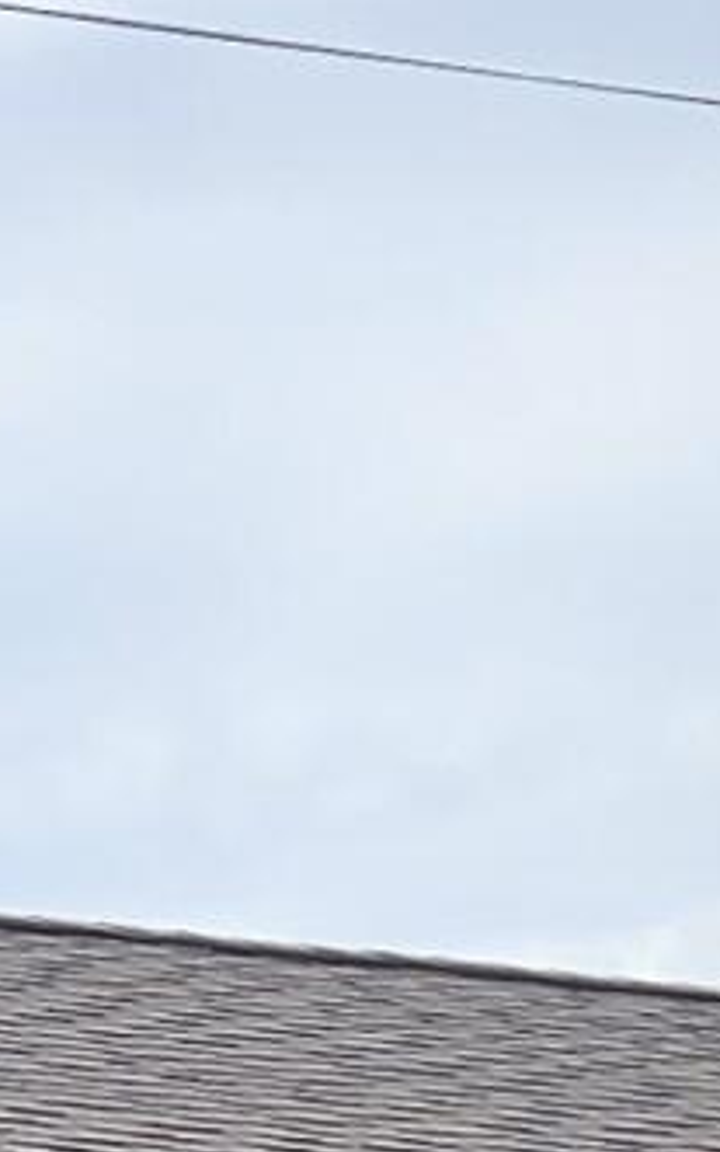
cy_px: 2850
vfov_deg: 8.6
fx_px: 6935
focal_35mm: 221
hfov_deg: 5.9
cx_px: 174
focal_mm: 5.4
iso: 25
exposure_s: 1/3075
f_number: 1.8
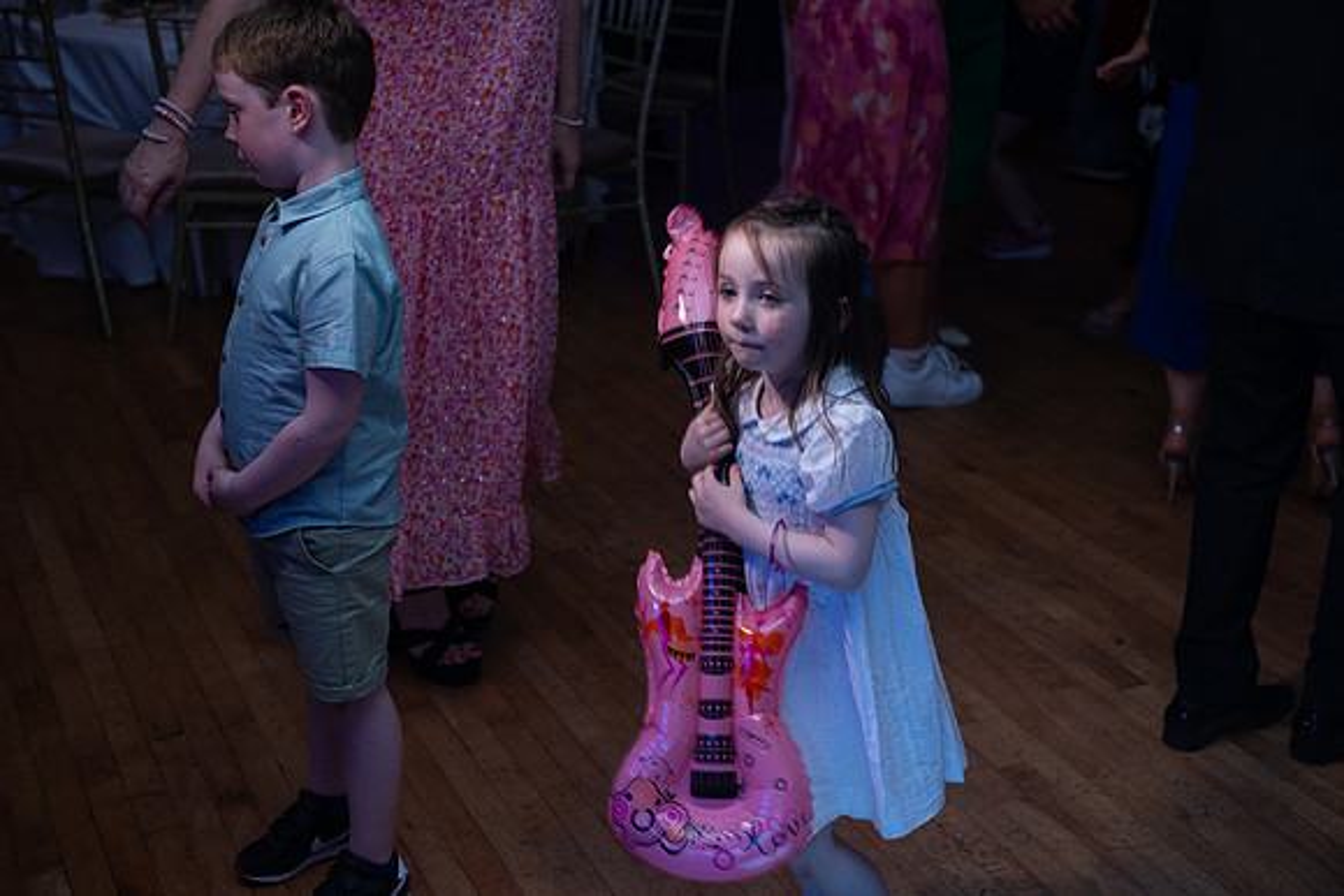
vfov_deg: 28.1
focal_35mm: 48
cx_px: 672
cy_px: 448
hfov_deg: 41.1
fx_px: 1792
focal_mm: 48
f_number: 3.5
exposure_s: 1/160
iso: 640
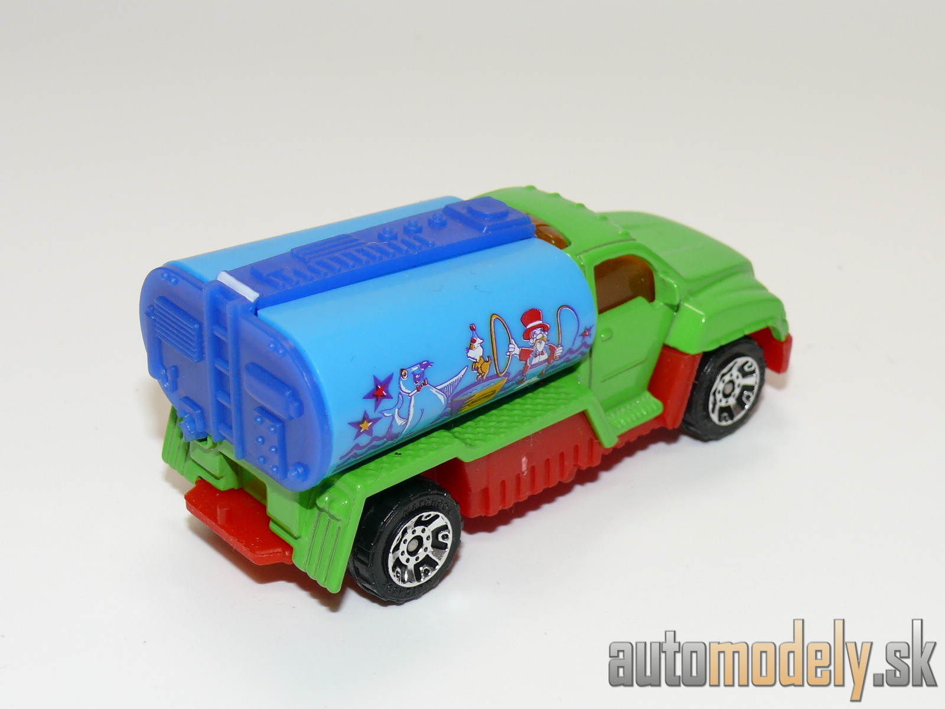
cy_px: 354
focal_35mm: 74
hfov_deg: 26.3
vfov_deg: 19.9
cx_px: 472
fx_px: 2020
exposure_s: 1/30
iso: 100
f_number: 4
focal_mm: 11.1
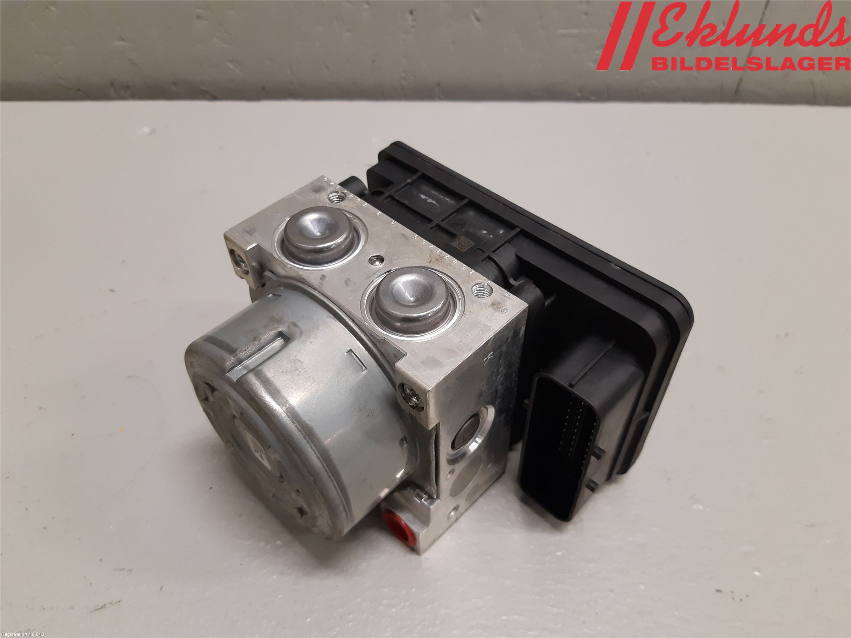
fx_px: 639
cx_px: 426
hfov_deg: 67.3
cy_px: 319
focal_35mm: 26
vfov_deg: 53.1
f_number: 1.7
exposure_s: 1/50
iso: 160
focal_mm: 3.93
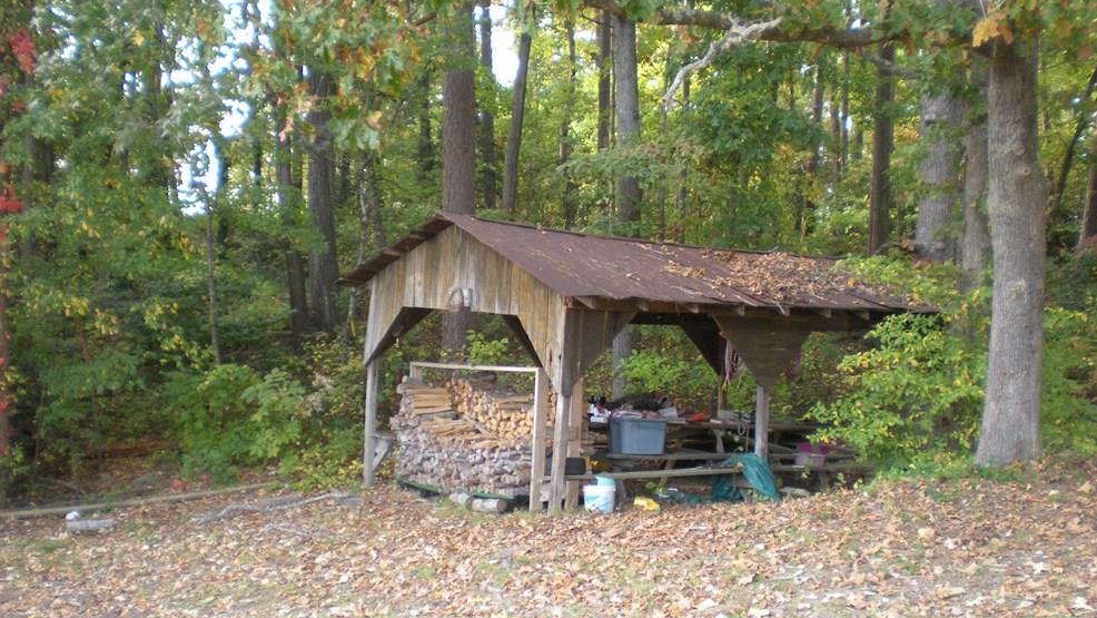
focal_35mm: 43
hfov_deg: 47.3
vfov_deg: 27.7
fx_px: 1251
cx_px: 561
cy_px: 350
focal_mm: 6.3
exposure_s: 1/64
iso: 196
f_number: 3.1
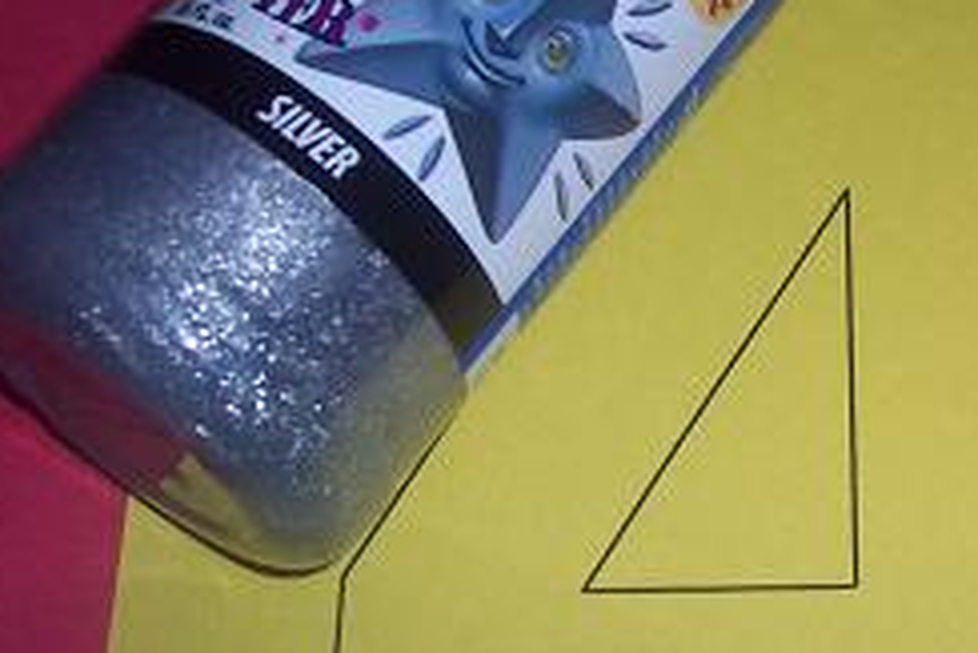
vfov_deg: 17.1
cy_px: 302
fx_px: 2175
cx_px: 862
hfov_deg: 24.7
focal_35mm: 80
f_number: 2.8
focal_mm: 5.6
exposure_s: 1/60
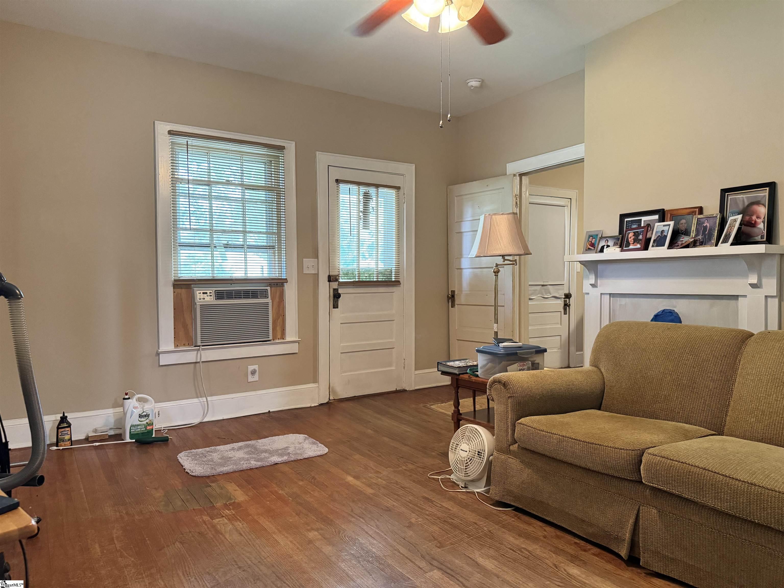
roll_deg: +0.3
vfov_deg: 56.8
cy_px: 294
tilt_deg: -2.1
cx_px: 392
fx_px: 544
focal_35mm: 24
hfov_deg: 71.6
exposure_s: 1/60
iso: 640
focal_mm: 6.76
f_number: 1.78
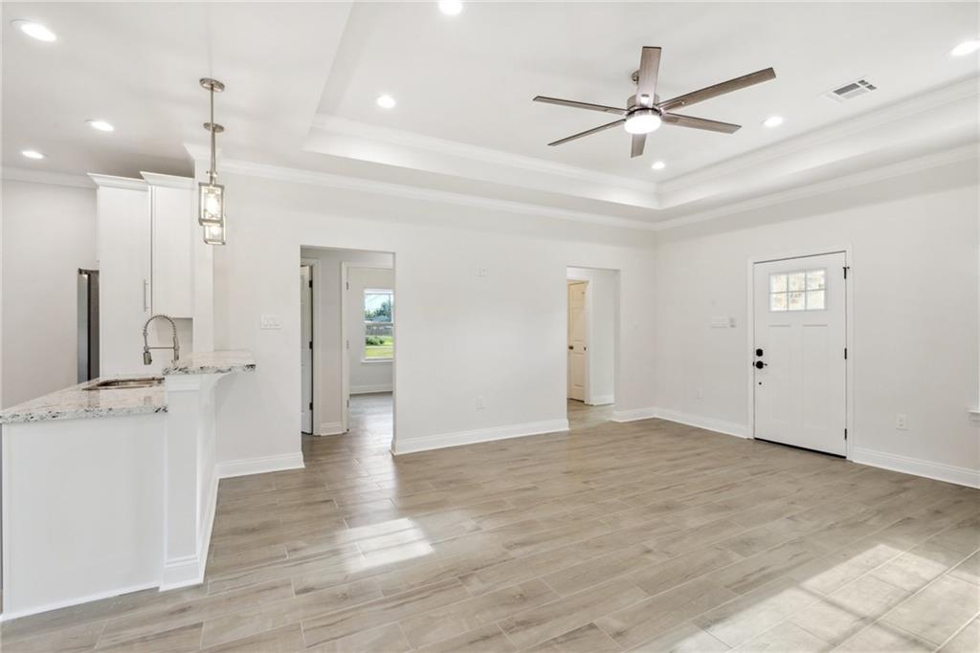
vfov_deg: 73.8
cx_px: 490
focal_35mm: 16
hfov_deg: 96.7
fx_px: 436
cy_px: 326
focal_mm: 16
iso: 400
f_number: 11
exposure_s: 1/20
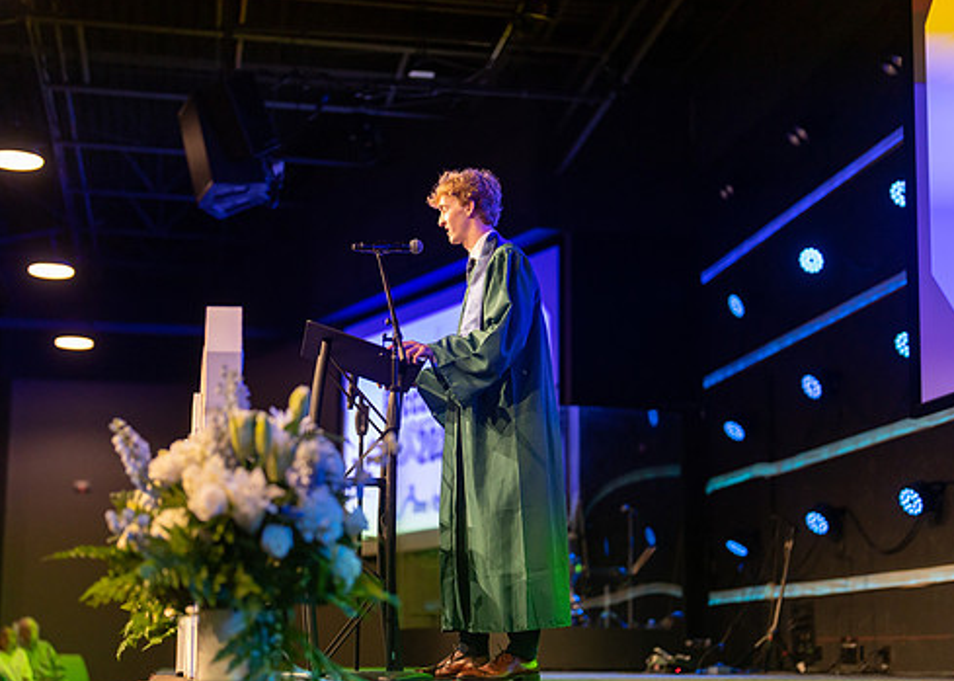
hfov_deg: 31.2
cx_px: 472
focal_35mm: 63
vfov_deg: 22.6
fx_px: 1706
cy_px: 379
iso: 1000
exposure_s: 1/640
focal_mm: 50
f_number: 1.2
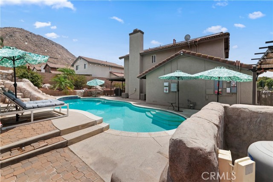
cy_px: 91
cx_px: 136
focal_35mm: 14
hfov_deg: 104.3
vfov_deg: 81.1
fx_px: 106
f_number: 22
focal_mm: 14
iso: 500
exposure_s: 1/400
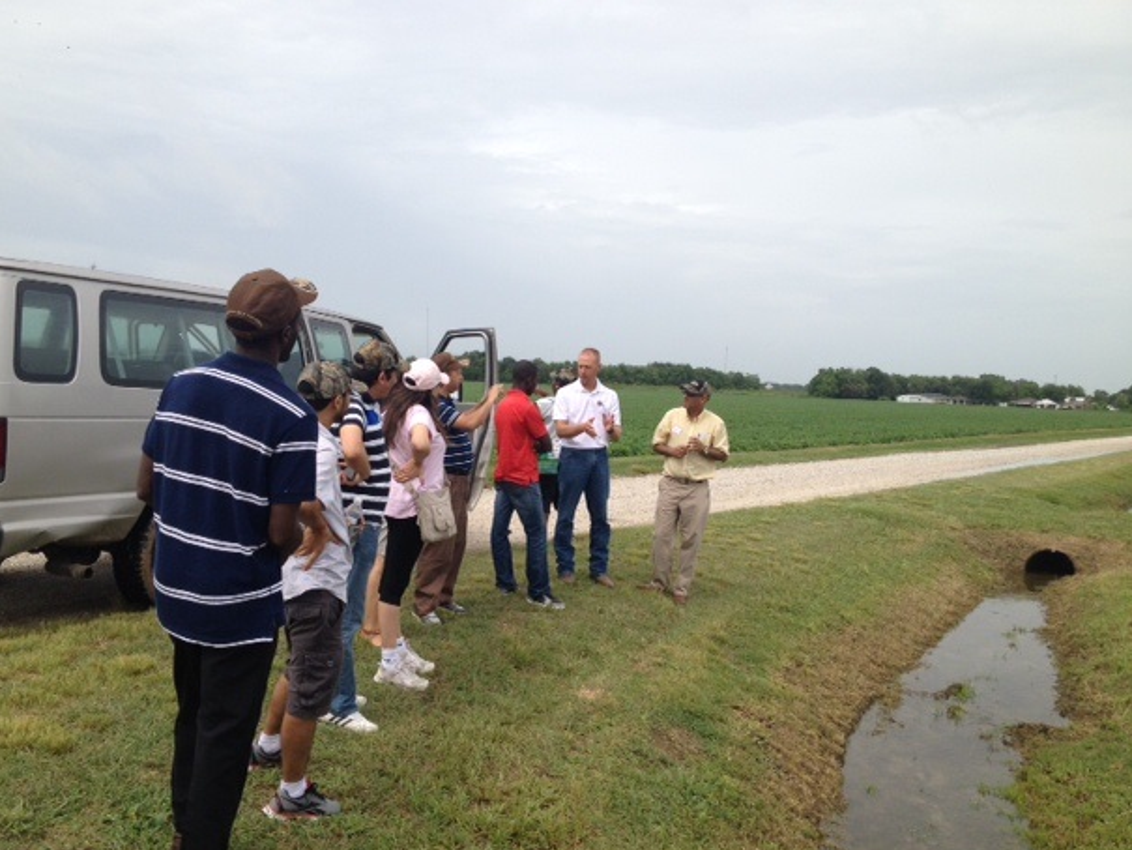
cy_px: 447
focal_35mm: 37
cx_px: 535
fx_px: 1210
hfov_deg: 50.1
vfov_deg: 38.7
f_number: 2.4
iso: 50
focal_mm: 4.28
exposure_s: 1/1416
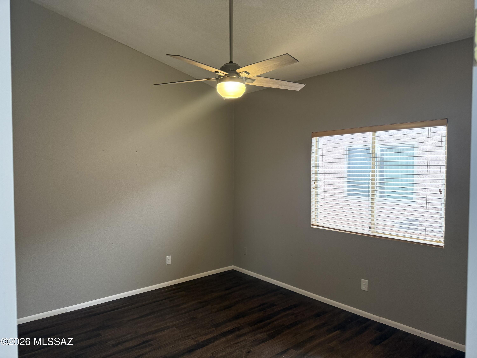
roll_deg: -0.7
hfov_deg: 71.6
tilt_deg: -1.7
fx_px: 331
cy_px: 179
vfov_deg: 56.8
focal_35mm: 24
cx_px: 238
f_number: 1.78
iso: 200
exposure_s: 1/120
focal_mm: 6.76
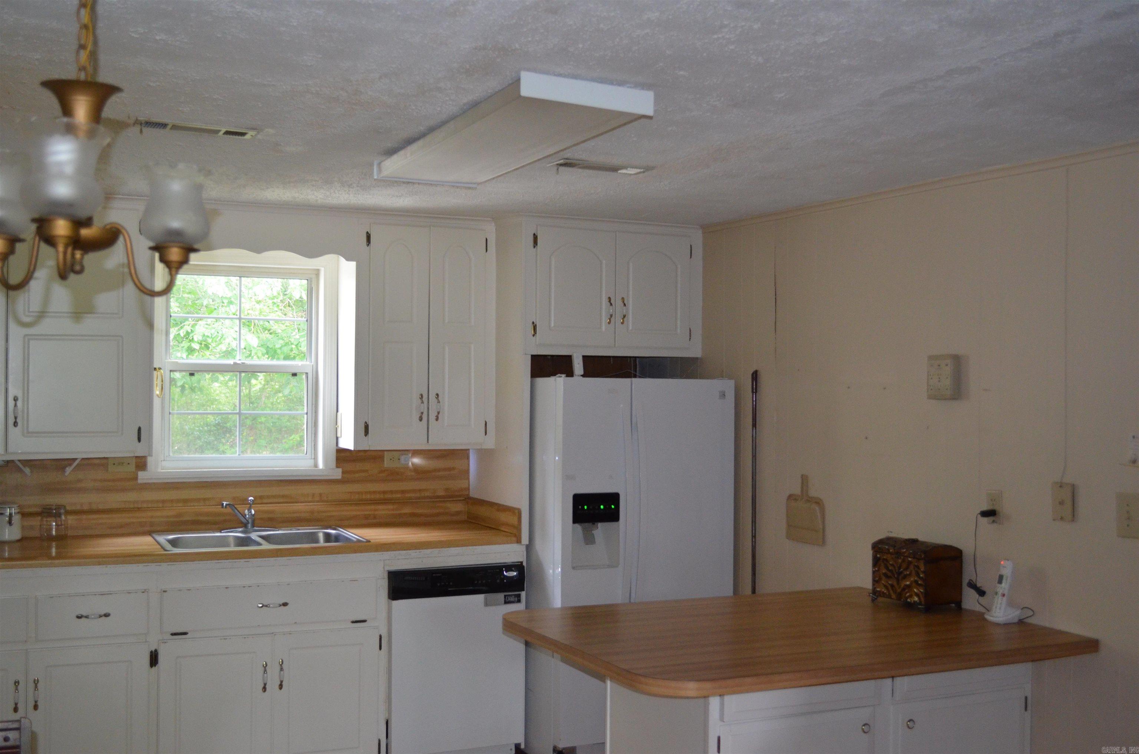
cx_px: 570
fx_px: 1231
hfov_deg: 49.6
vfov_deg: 34.1
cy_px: 377
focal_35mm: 39
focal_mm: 26
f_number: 4.2
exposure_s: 1/60
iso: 1600
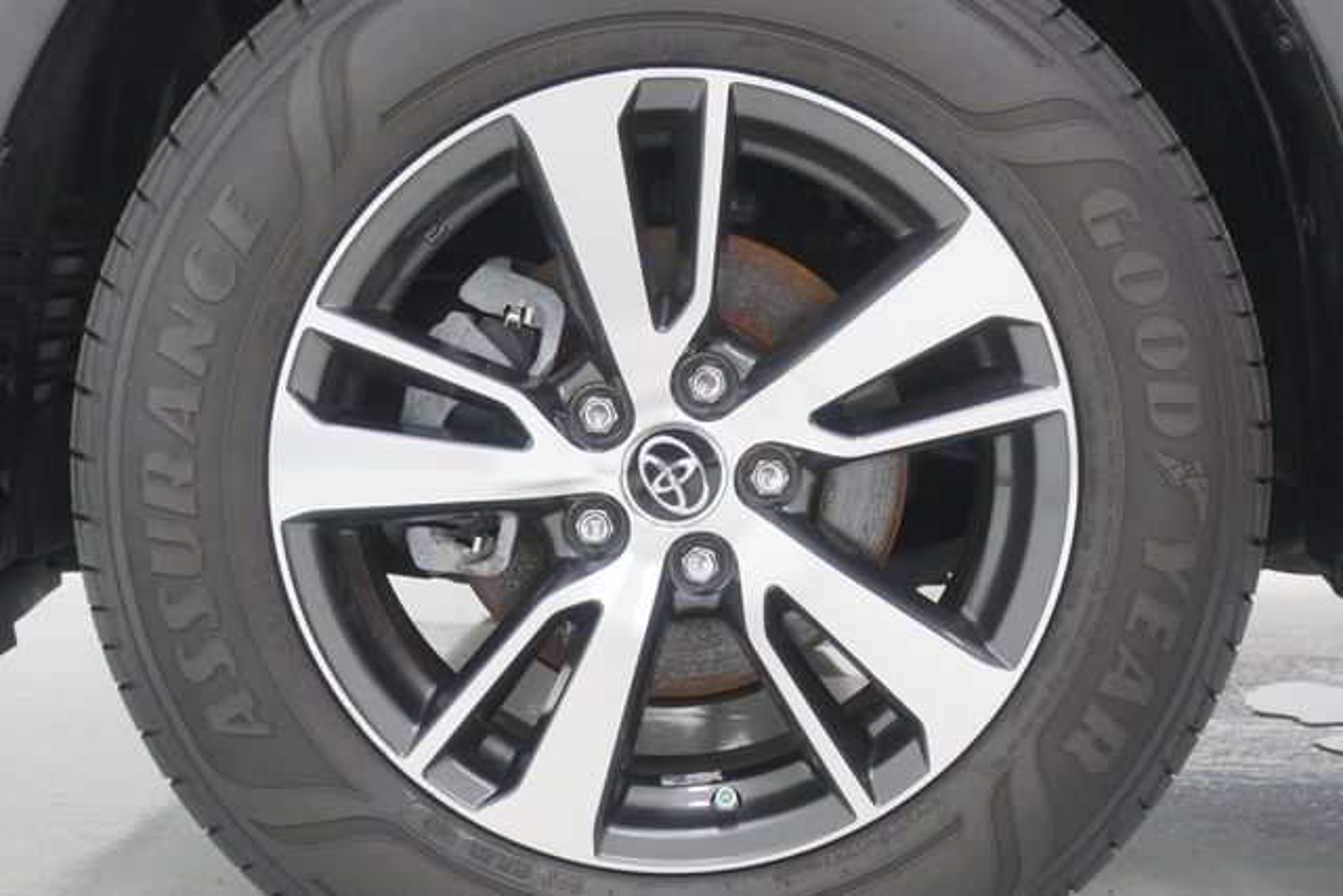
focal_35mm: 51
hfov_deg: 38.9
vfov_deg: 26.5
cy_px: 448
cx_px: 672
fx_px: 1903
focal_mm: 34
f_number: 5
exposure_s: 1/60
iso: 320
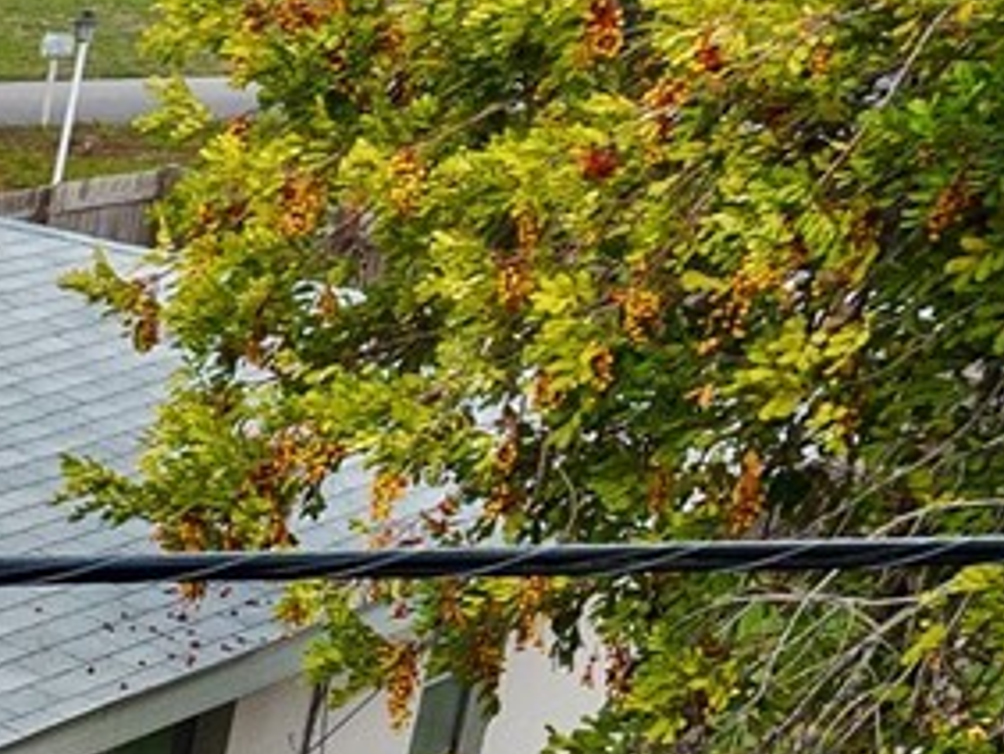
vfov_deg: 10.1
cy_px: 1480
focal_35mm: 136
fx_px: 3948
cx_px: -1623
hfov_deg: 11.3
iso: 210
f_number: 1.8
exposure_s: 1/1500
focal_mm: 8.67
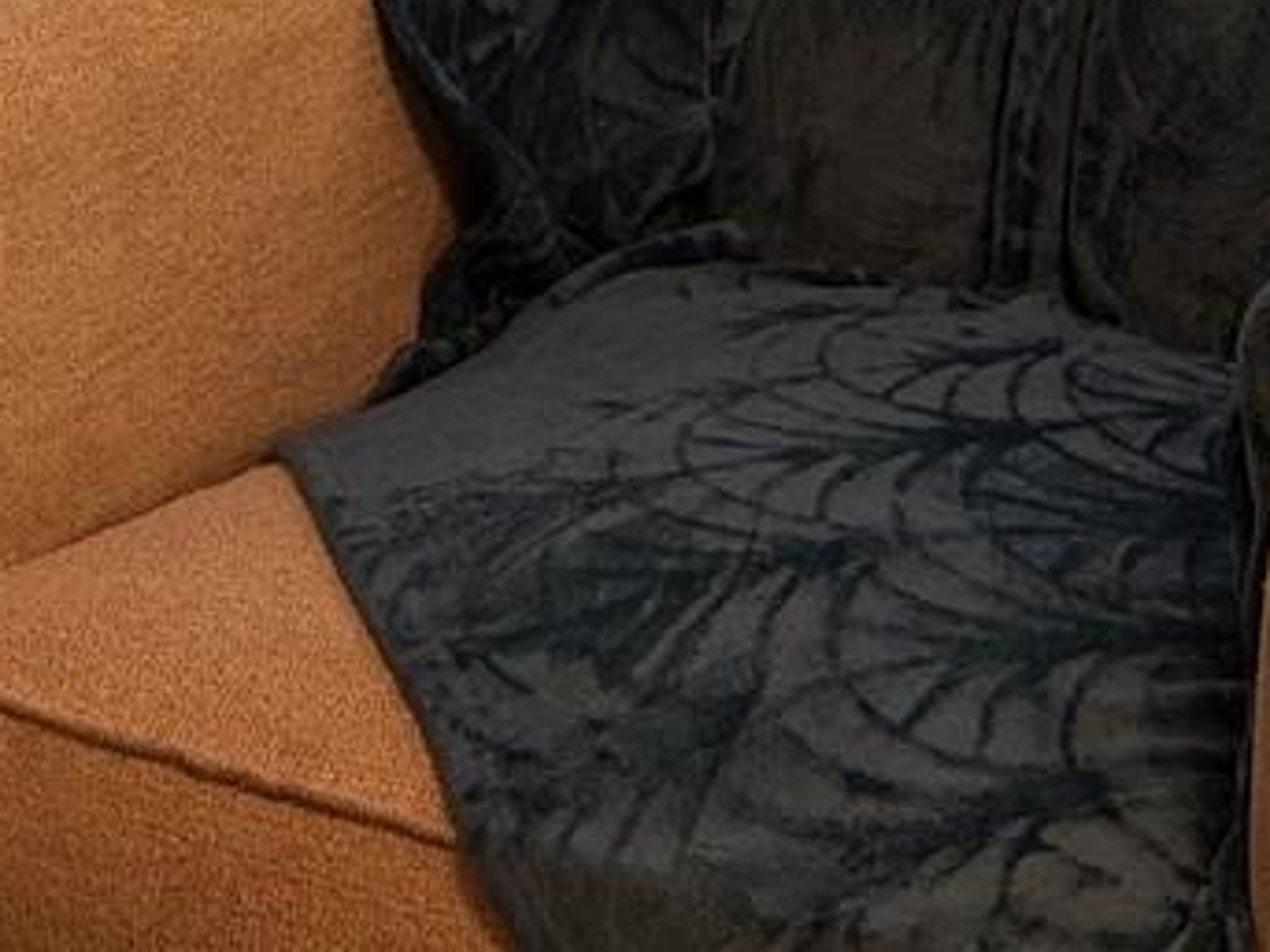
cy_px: -1089
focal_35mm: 112
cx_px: 1374
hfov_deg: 17.0
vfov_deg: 11.6
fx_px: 4108
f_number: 1.78
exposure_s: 1/60
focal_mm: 6.76
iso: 125
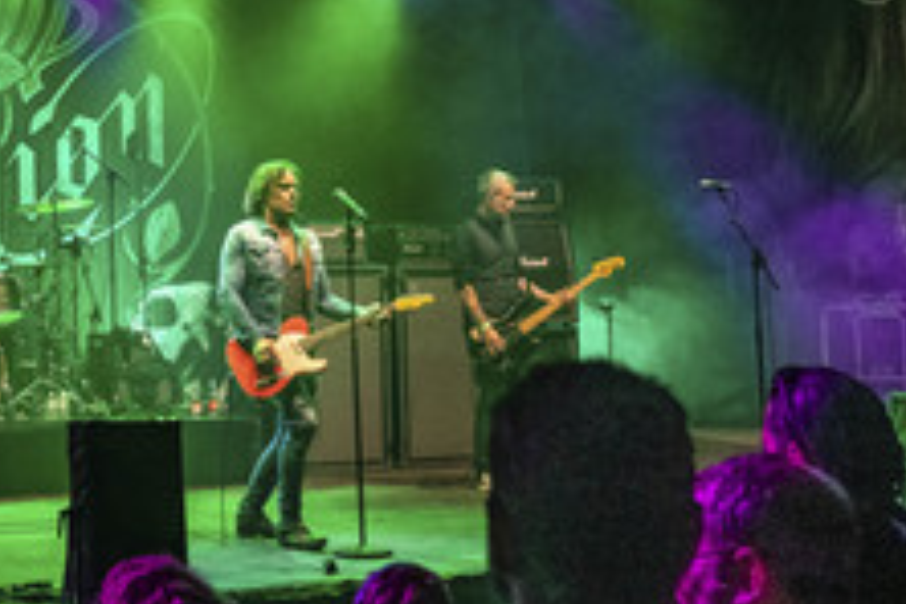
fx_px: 1636
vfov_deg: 20.8
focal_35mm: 65
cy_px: 184
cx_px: 137
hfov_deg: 30.0
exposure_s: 1/320
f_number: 5.6
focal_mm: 32
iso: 3200
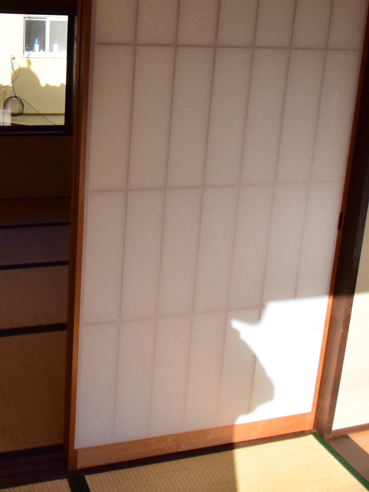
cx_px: 16
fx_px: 441
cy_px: 144
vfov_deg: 56.4
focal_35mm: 31
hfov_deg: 40.8
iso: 1600
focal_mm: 10
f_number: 5.6
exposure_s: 1/3000
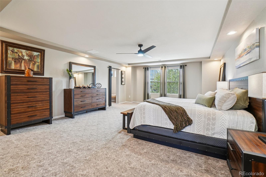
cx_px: 133
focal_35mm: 15
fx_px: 111
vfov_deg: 77.3
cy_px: 88
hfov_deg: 100.4
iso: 400
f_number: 8
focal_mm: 10
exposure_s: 1/10
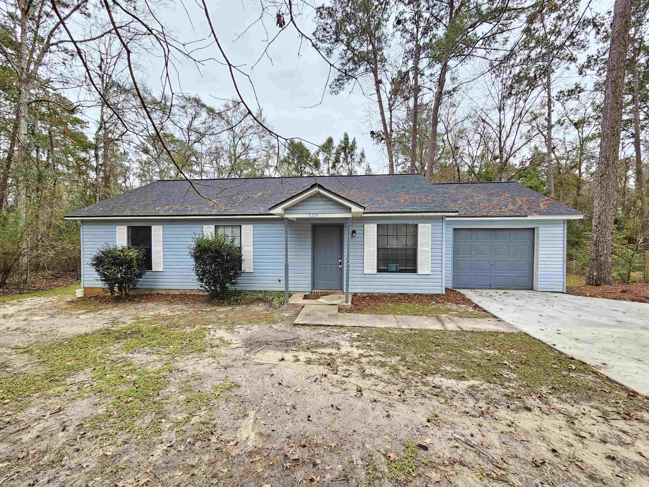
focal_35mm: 13
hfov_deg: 106.2
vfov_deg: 89.9
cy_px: 244
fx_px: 244
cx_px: 324
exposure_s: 1/60
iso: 100
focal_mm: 2.2
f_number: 2.2
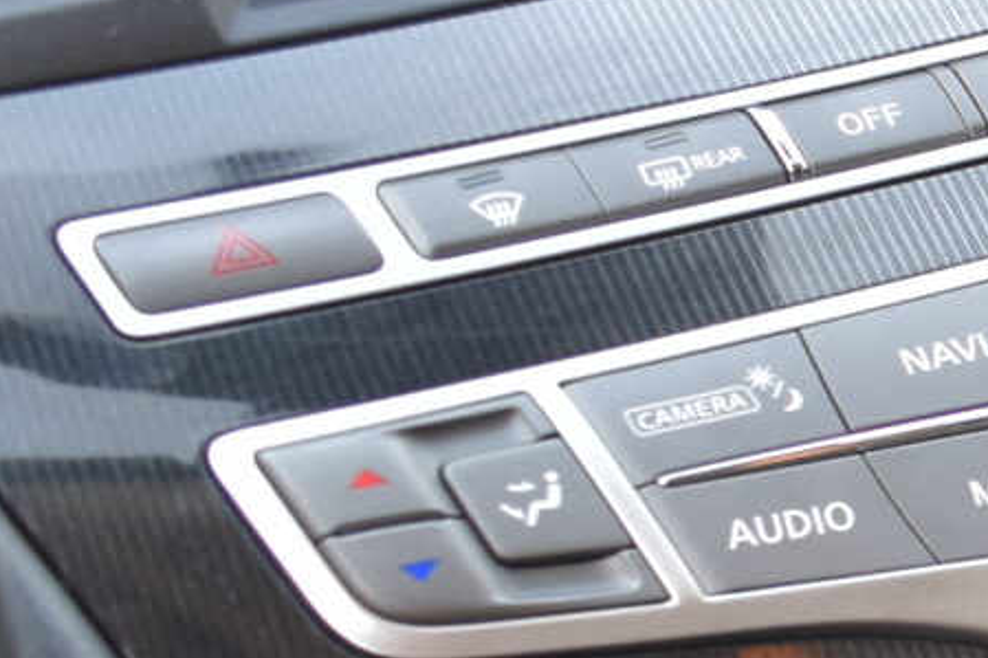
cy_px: 424
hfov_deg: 11.5
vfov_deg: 8.9
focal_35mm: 154
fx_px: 4225
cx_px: 2176
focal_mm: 18
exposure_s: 1/80
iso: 400
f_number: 4.5
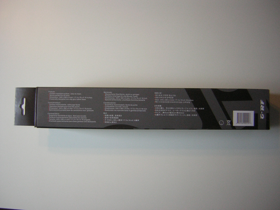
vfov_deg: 39.7
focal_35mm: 36
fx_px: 291
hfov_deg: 51.4
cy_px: 105
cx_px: 140
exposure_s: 1/29.8
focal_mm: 4.7
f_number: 2.6
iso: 104
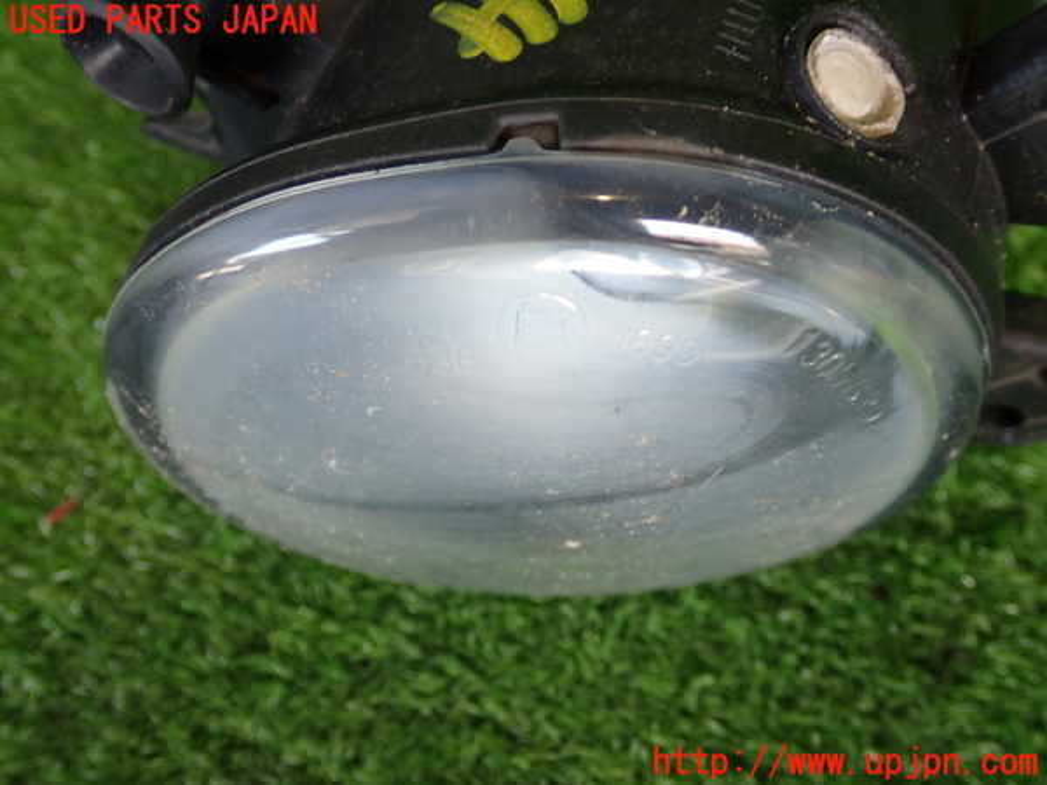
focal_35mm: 38
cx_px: 524
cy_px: 392
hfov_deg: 49.0
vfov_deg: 37.7
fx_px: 1149
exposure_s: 1/40
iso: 200
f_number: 2.7
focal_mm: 6.83
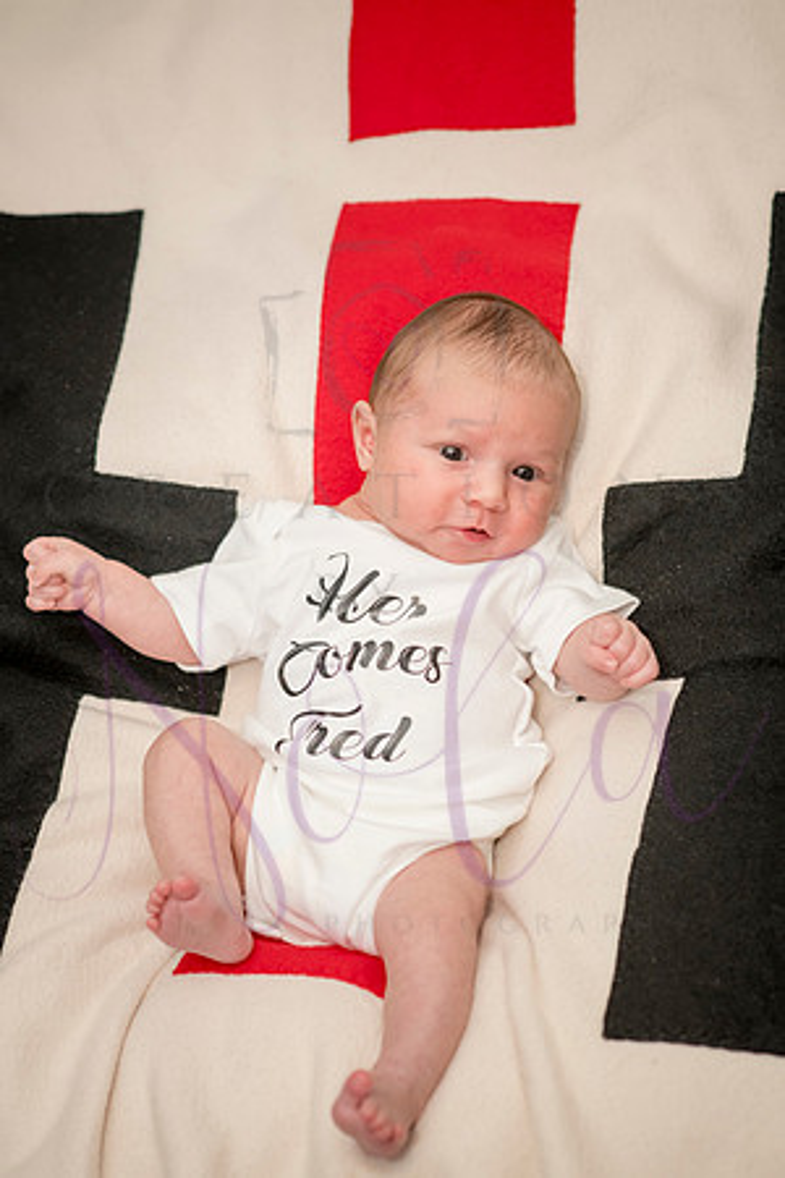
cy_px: 589
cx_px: 392
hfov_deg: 16.1
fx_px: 2780
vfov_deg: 23.9
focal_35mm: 85
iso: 800
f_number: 4
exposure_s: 1/250
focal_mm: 85
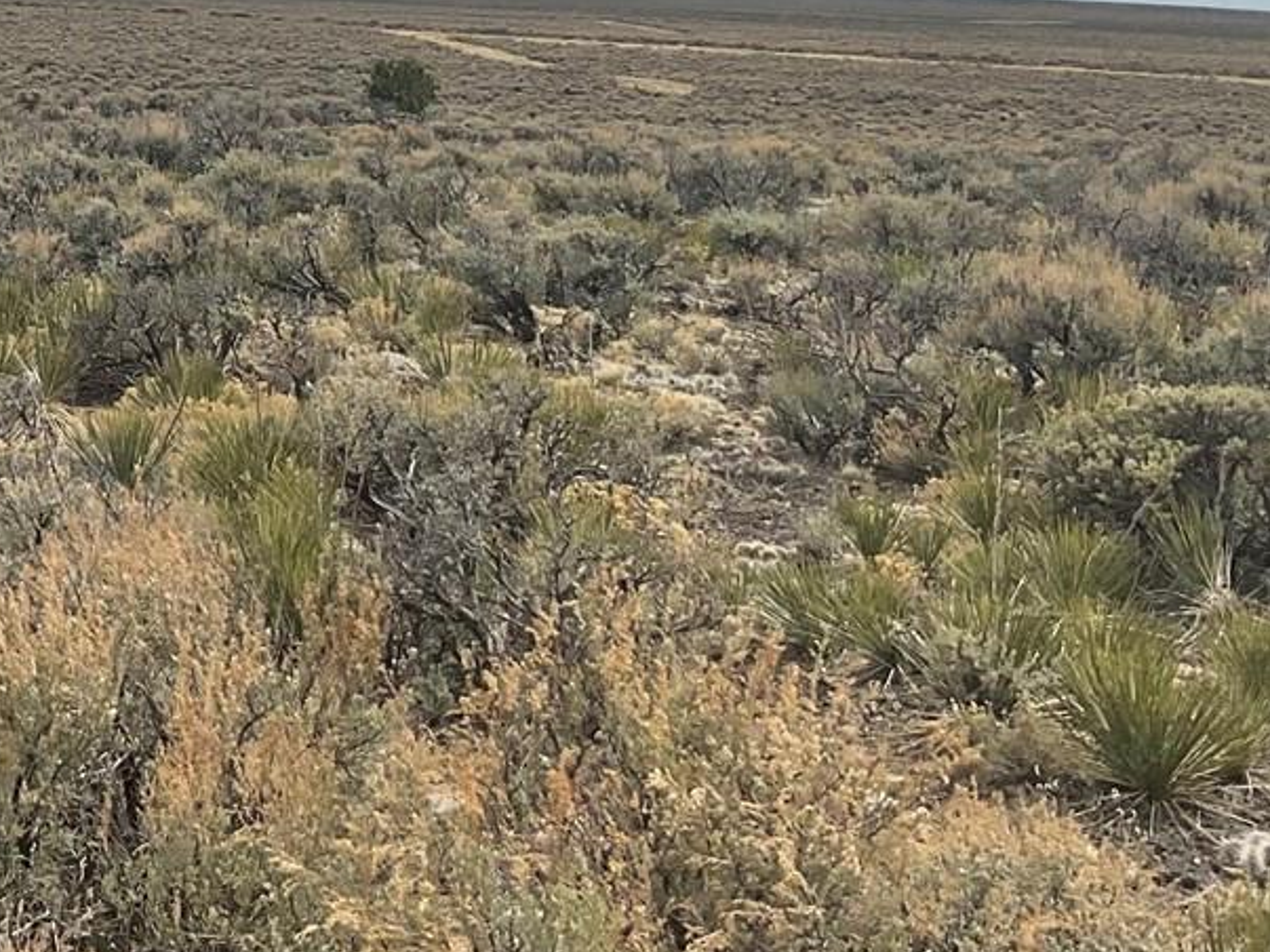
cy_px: -25
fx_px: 2824
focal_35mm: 77
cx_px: -34
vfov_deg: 18.6
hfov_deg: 24.1
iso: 16
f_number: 1.8
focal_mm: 3
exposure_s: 1/3322
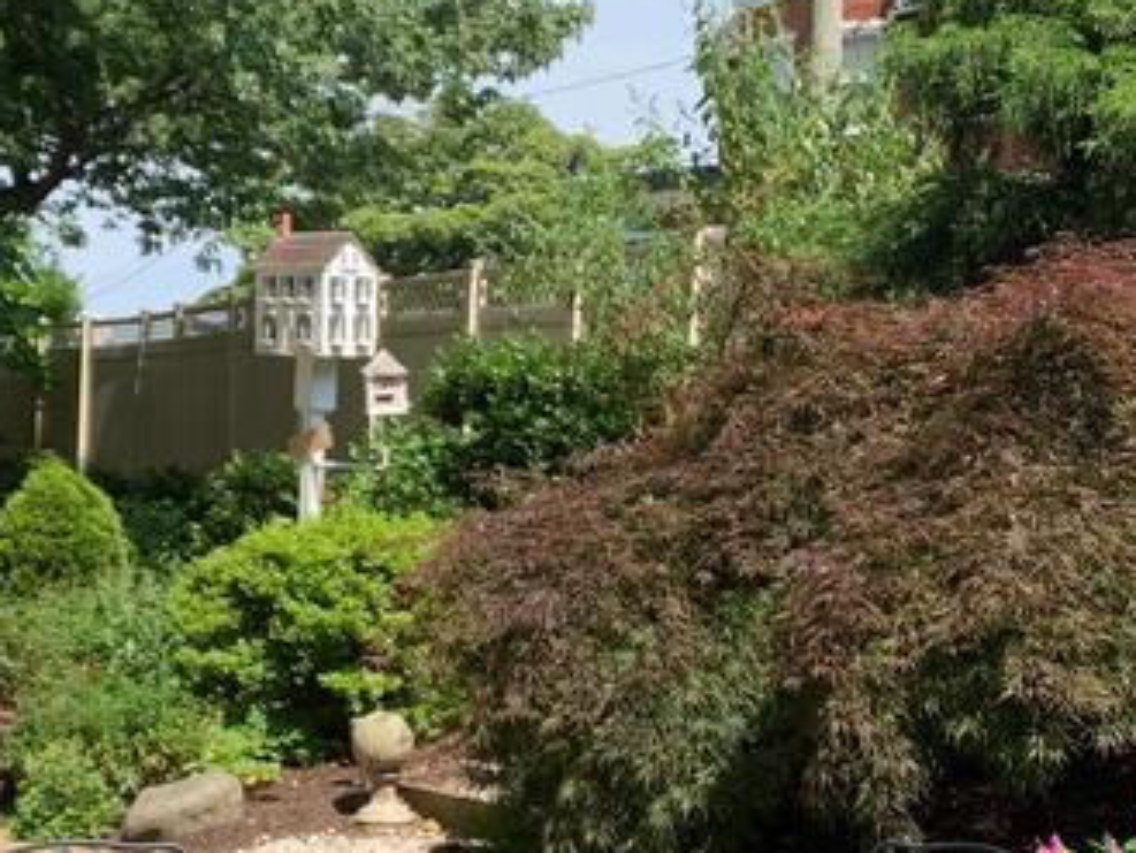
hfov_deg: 23.9
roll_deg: +0.8
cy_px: 394
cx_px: 321
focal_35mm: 81
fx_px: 2659
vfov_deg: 18.2
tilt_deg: +1.0
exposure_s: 1/1176
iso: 25
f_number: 1.8
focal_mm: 4.25
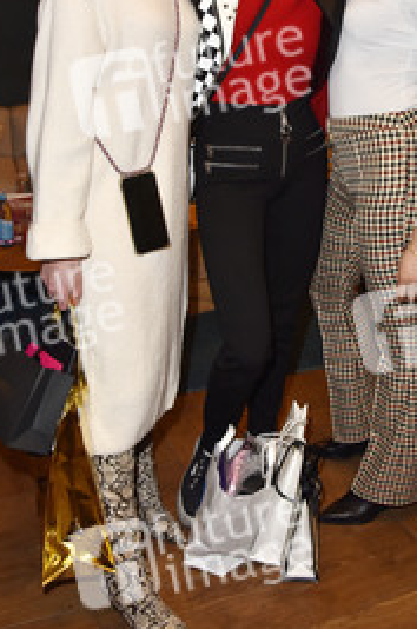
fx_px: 733
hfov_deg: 31.6
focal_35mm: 42
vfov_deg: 45.6
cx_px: 259
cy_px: 200
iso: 1000
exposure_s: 1/100
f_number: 5.6
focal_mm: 28
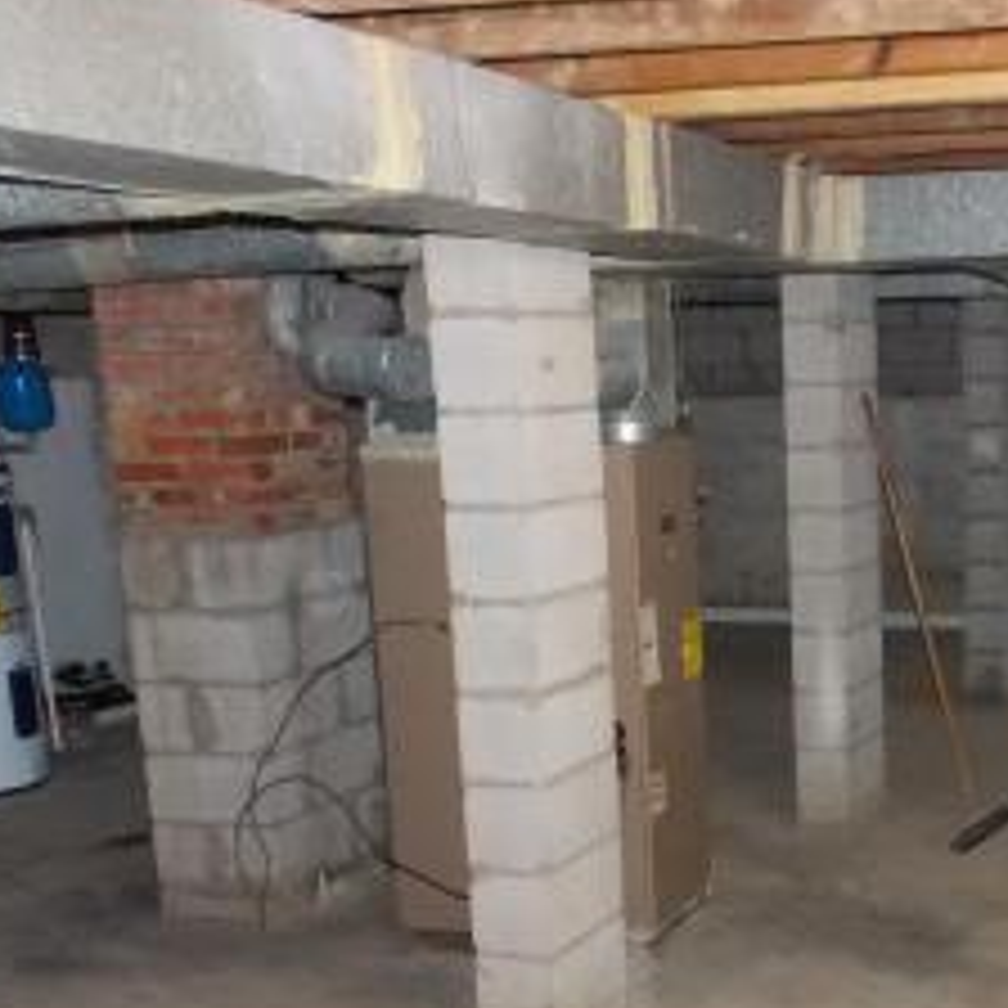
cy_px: 796
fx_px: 1812
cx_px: 886
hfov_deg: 29.9
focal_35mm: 55
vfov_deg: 30.4
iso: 500
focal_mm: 4.3
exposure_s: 1/30
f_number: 3.1
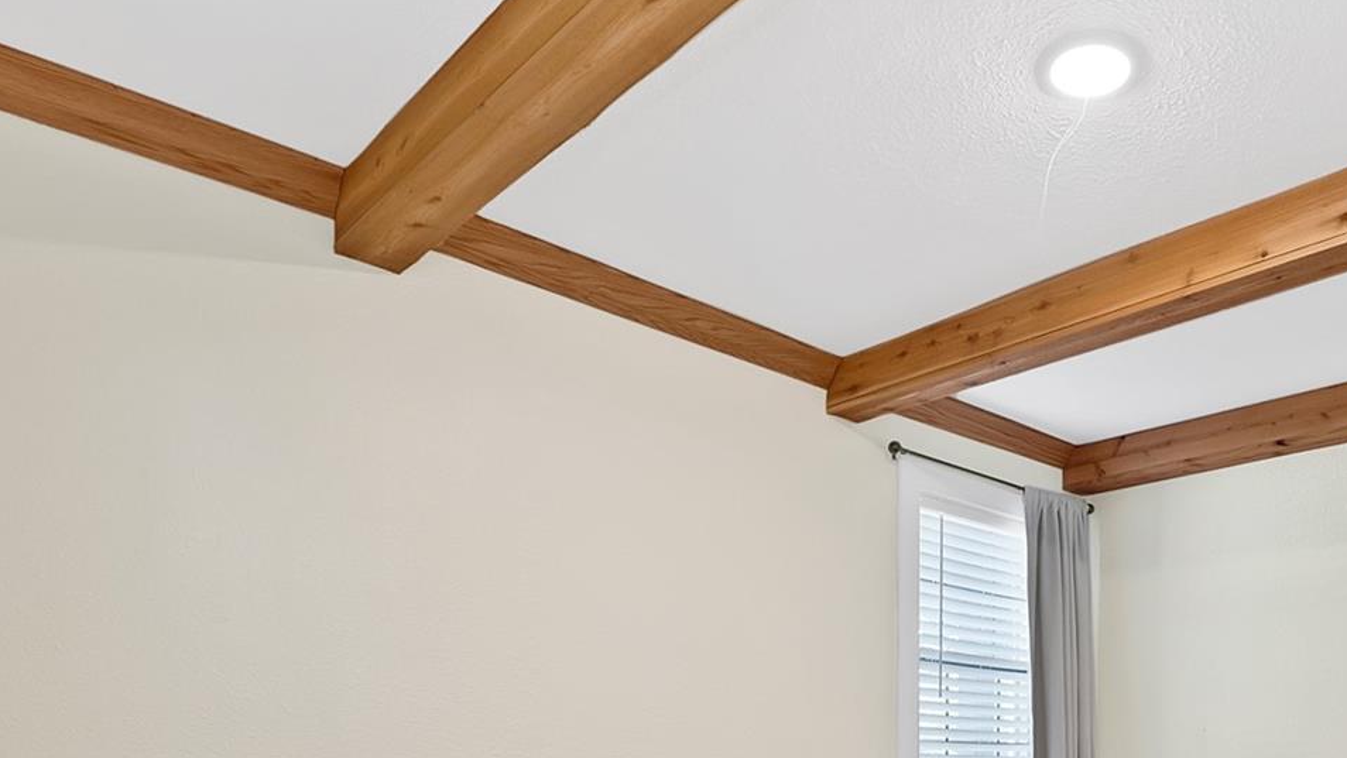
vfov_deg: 38.3
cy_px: 754
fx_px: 965
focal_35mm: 27
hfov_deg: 67.6
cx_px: 914
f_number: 9
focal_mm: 12
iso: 640
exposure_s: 1.6
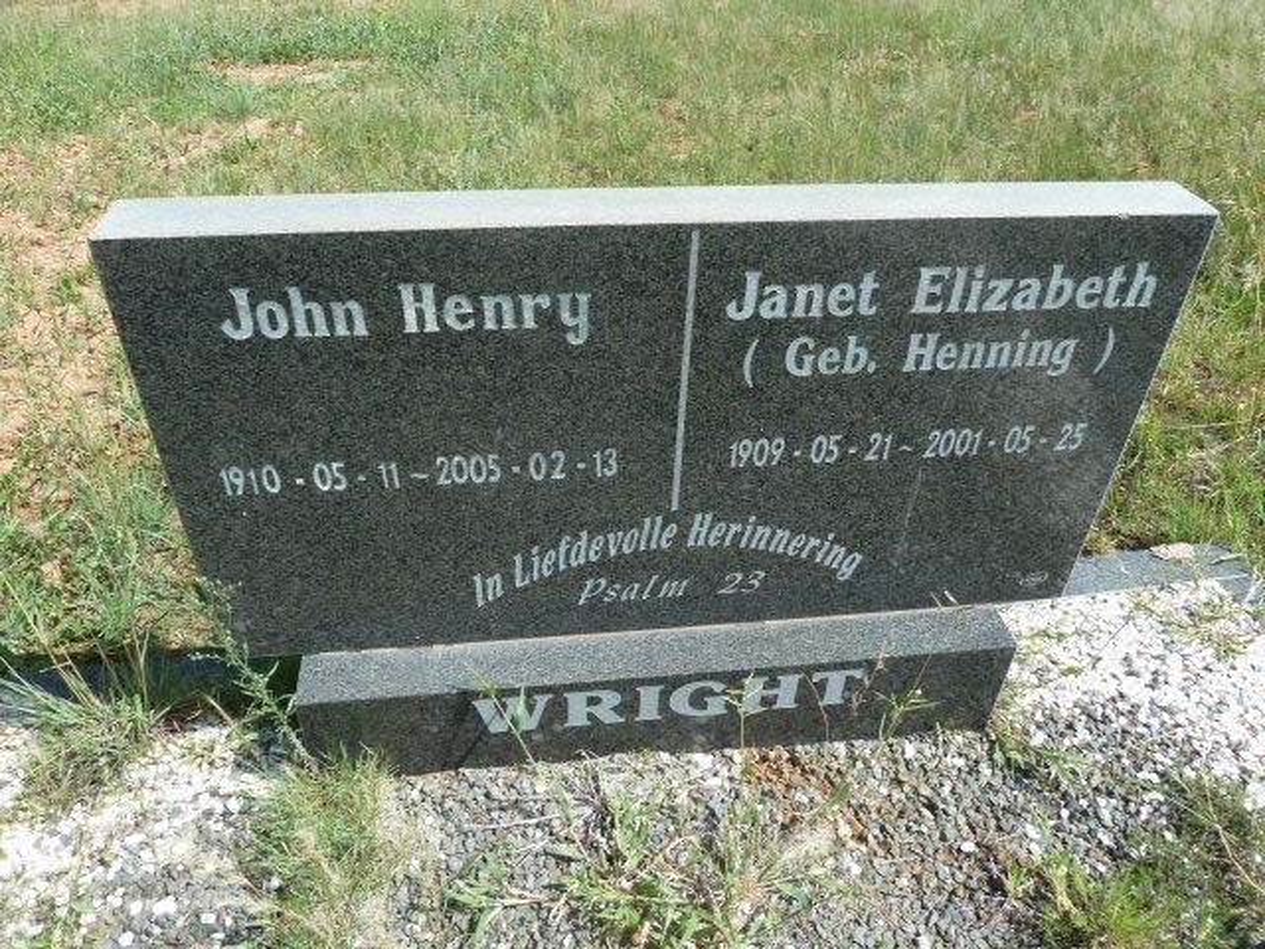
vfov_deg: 54.9
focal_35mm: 25
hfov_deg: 69.4
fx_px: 914
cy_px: 474
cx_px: 632
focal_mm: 4.1
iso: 80
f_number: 4
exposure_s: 1/320
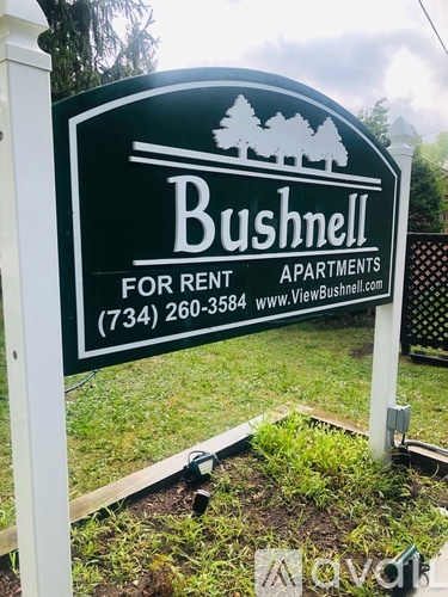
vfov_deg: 63.4
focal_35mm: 28
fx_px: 483
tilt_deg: -8.5
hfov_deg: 49.7
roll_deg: +0.6
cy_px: 298
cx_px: 224
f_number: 1.8
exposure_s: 1/578
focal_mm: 3.99
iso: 20
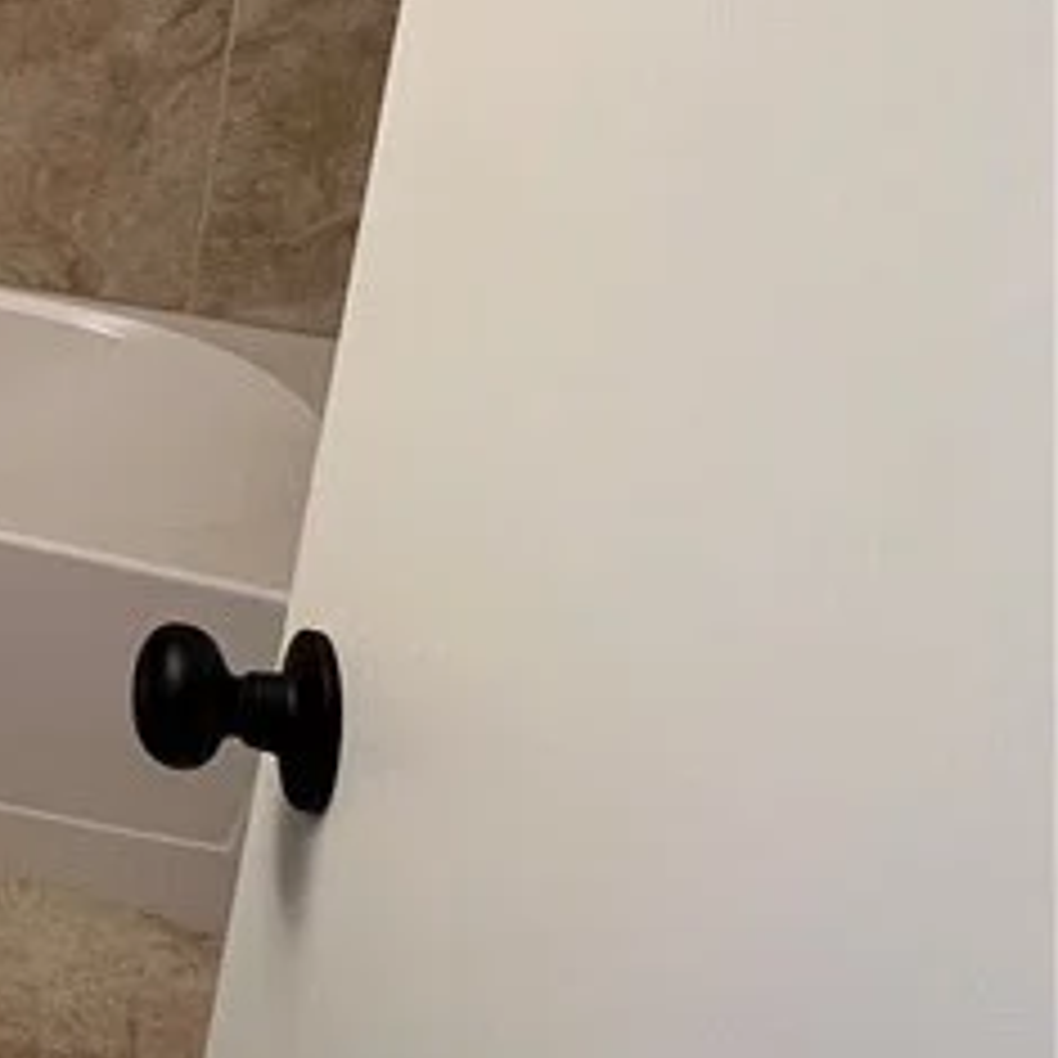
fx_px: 1729
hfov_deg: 23.8
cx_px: -666
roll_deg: -1.0
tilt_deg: -15.5
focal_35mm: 50
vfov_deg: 32.0
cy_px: 68
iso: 250
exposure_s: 1/60
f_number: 1.8
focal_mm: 1.57
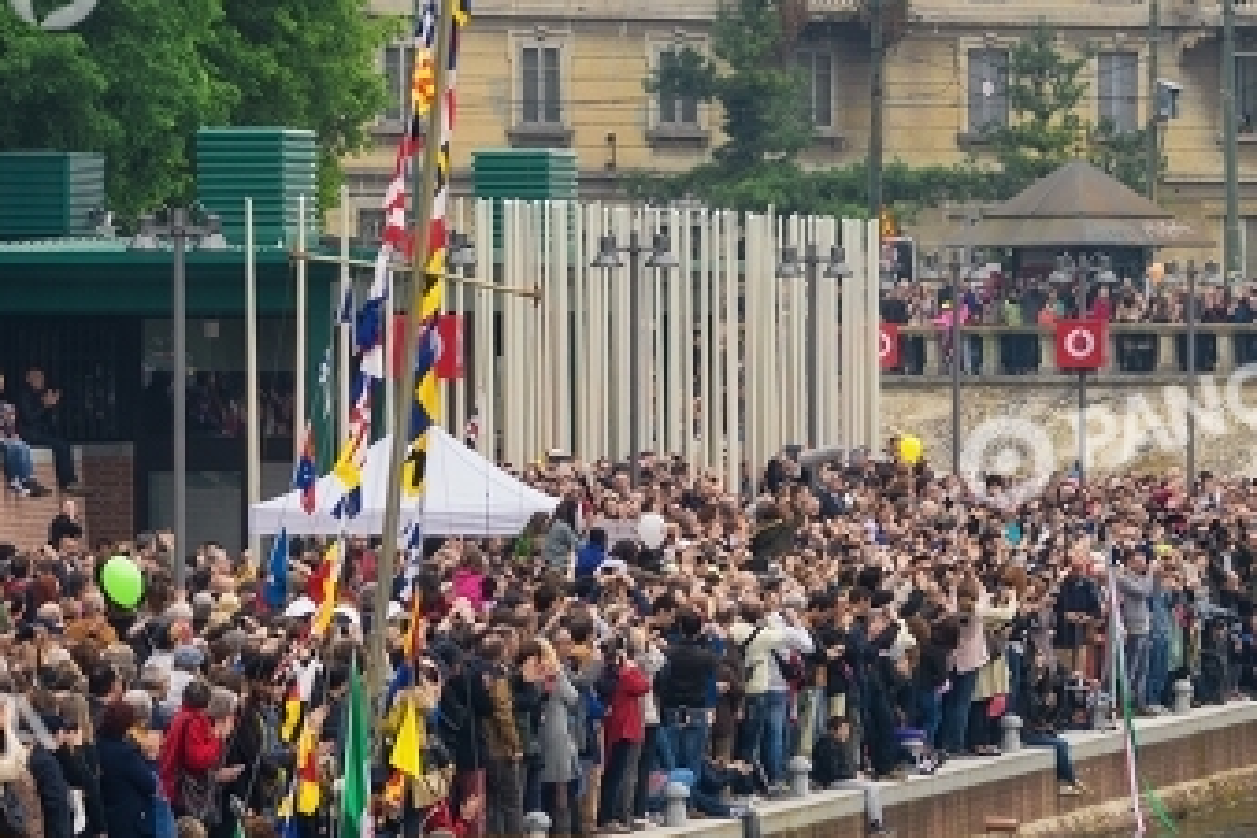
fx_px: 15432
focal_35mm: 442
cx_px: 871
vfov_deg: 3.1
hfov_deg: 4.7
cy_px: 113
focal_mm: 150
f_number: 9
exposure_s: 1/640
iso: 640
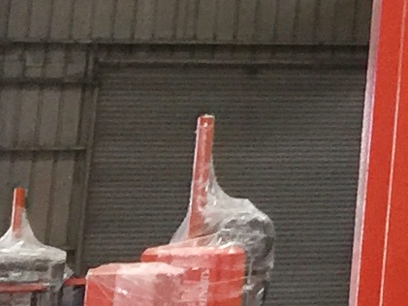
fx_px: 2653
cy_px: -405
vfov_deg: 6.3
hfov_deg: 7.2
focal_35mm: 225
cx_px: 1466
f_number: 2.2
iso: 64
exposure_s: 1/17
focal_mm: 4.15
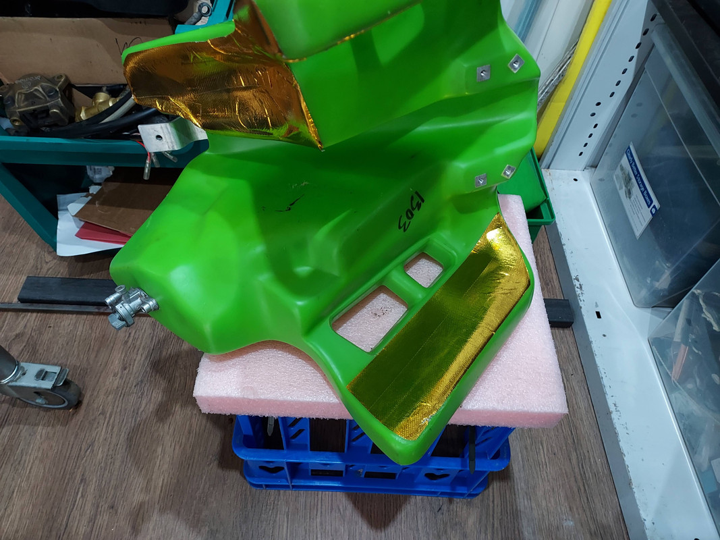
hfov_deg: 71.6
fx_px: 499
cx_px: 360
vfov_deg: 56.8
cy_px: 270
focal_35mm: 24
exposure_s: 1/33
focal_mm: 4.6
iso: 400
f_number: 1.8
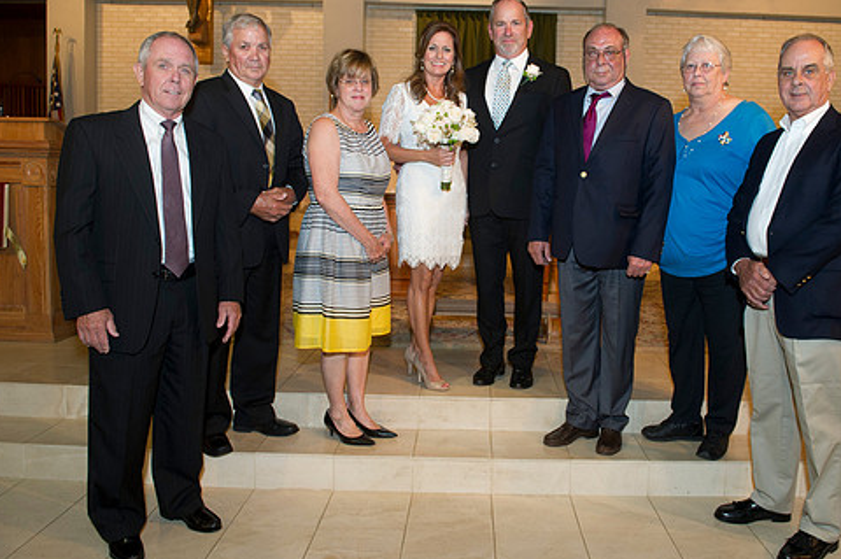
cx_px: 484
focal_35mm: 29
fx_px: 677
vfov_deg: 44.7
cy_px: 237
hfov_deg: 63.4
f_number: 5.6
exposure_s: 1/100
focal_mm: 24
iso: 1600
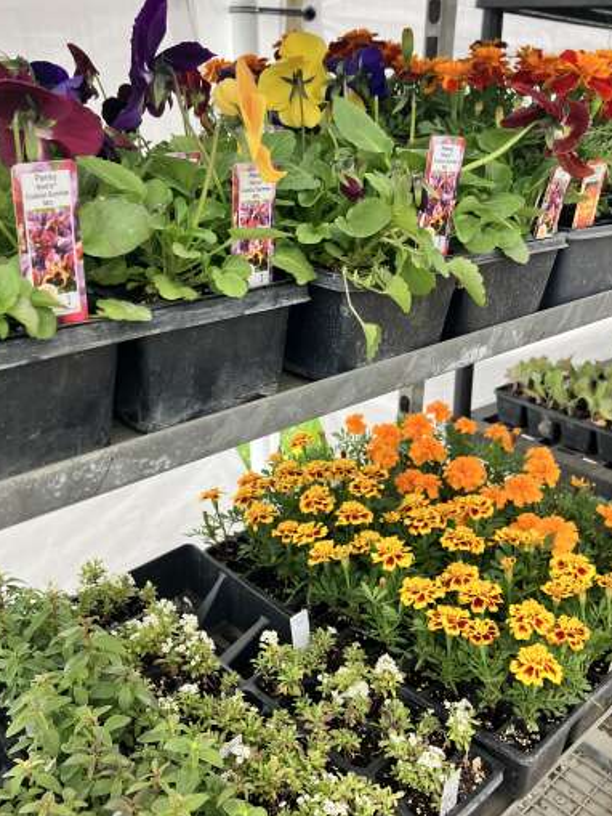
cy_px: 377
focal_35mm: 33
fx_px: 778
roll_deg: +0.1
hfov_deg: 43.0
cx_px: 316
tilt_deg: -19.3
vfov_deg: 55.3
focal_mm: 3.99
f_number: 1.8
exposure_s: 1/121
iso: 50
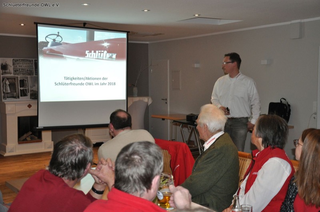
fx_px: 453
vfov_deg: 26.4
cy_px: 106
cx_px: 160
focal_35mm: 51
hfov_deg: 38.9
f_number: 4.2
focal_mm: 34
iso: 800
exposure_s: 1/60
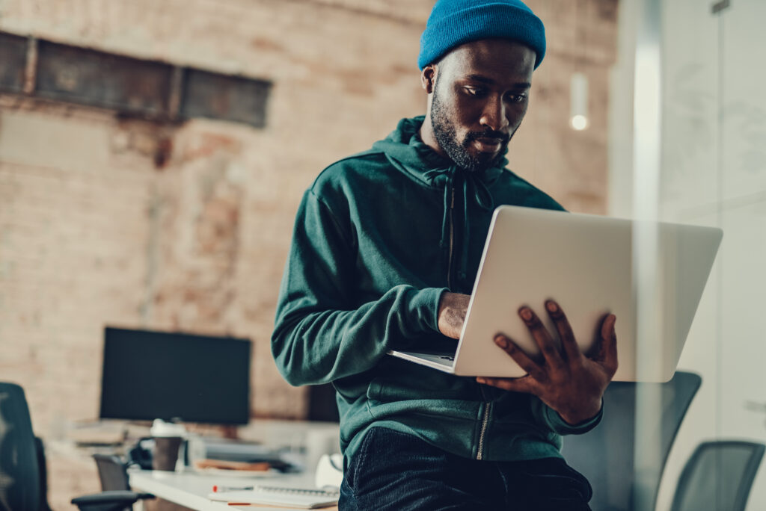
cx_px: 383
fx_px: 1064
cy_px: 256
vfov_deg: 27.0
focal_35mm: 50
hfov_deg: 39.6
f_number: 1.4
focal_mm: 50
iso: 250
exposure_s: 1/160
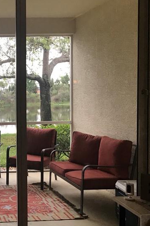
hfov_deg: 22.6
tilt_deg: -3.6
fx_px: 344
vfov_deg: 36.3
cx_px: -32
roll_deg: +0.8
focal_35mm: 55
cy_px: 111
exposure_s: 1/30
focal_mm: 3.99
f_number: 1.8
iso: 32
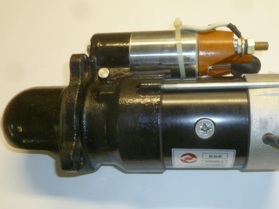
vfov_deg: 37.6
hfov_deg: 48.7
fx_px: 306
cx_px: 169
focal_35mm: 38
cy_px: 125
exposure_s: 1/30
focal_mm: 5
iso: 320
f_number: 3.3
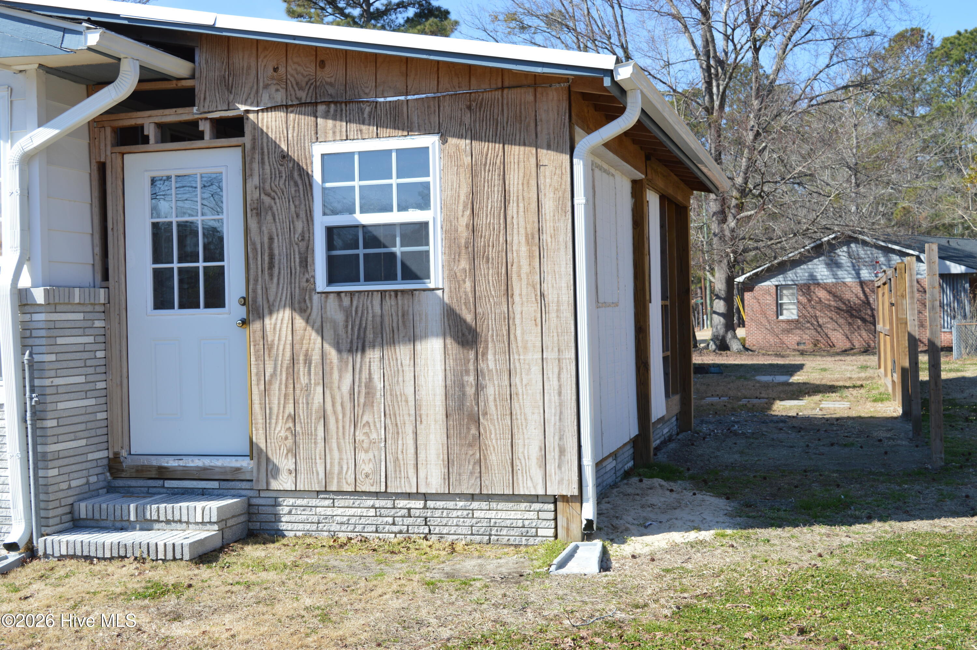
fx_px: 1179
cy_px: 325
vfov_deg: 30.8
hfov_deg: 45.0
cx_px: 488
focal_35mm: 44
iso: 100
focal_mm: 29
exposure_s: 1/200
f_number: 7.1
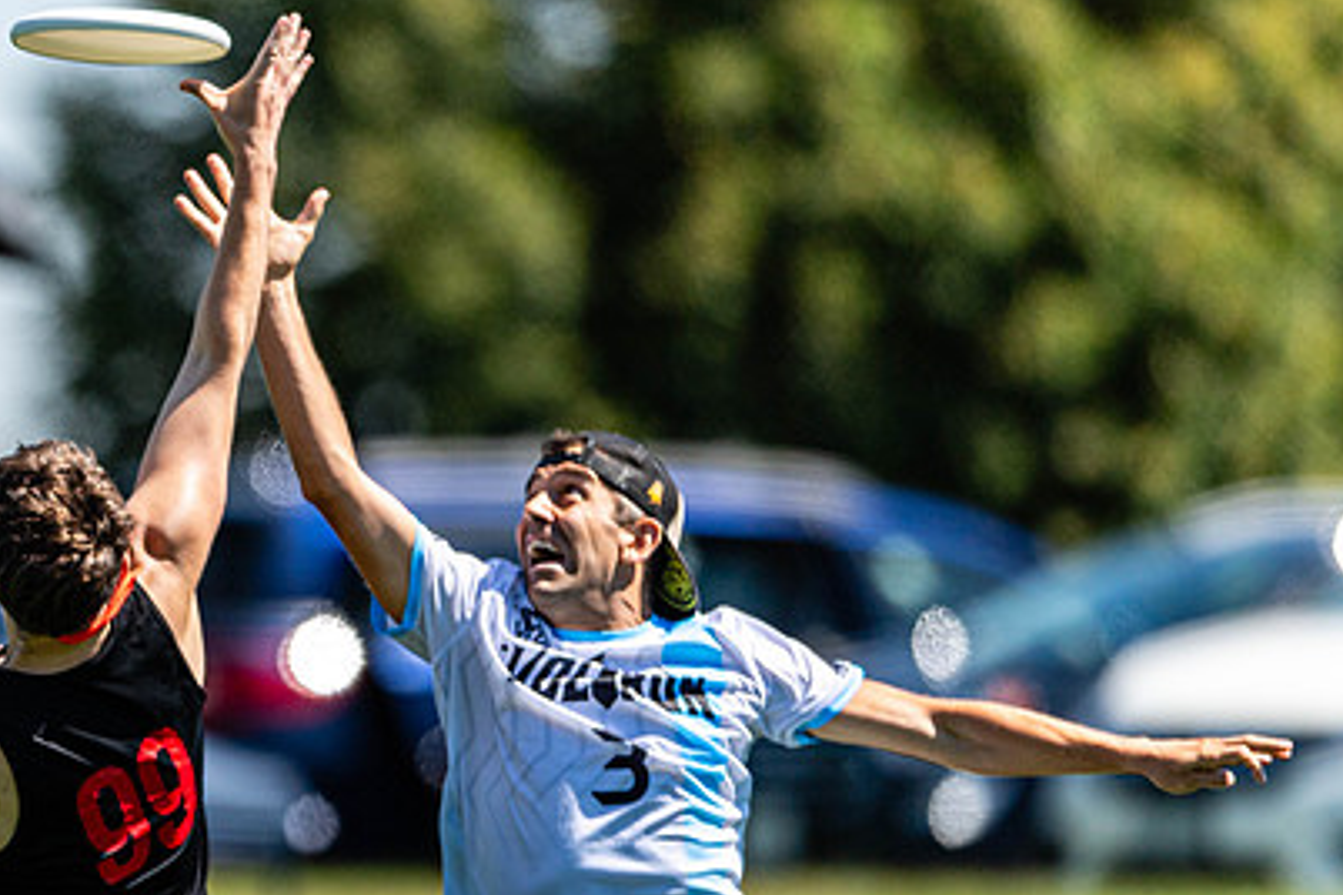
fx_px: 29805
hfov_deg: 2.6
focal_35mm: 799
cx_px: 72
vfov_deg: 1.7
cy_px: 653
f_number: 2.8
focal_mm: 400
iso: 320
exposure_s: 1/6400
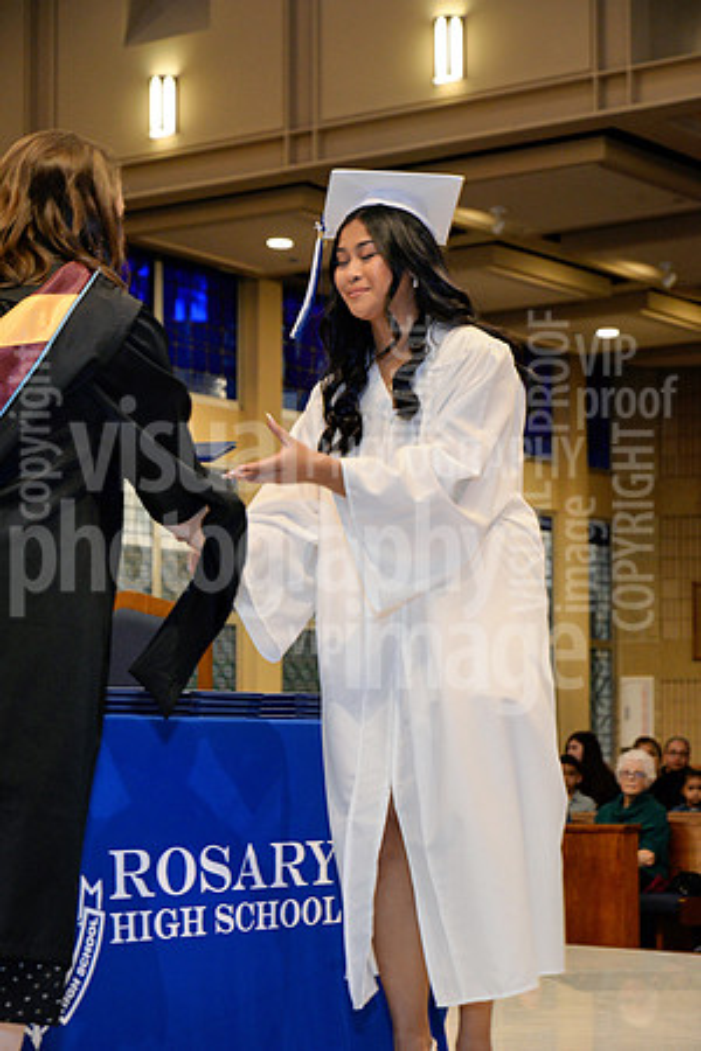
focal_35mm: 85
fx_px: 2483
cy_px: 526
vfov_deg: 23.9
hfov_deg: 16.1
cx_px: 350
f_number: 6.3
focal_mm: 85
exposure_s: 1/80
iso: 2500
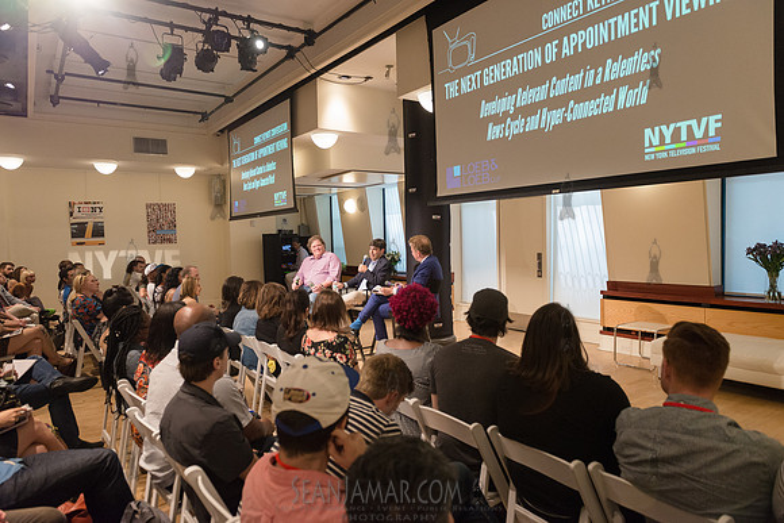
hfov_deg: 73.7
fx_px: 523
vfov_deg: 53.2
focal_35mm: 24
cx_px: 392
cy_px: 262
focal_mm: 24
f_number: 4
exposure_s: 1/200
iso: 2500
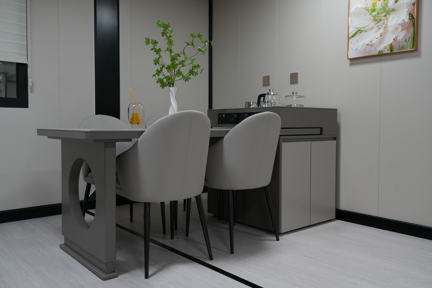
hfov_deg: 61.9
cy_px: 144
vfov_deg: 43.6
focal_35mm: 30
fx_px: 360
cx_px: 216
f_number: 5.6
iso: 2000
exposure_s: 1/125
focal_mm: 30
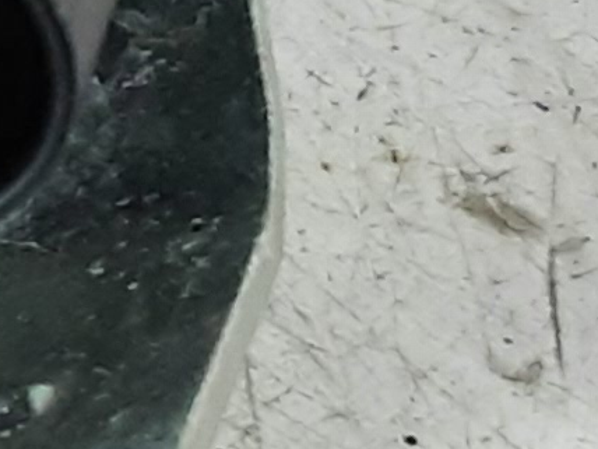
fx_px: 3559
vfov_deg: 7.2
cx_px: -646
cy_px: -50
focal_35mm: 206
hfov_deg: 9.0
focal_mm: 2.91
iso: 100
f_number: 1.9
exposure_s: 1/50
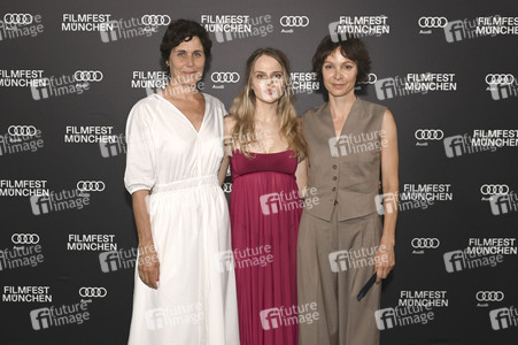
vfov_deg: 38.3
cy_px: 172
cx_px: 259
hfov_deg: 55.1
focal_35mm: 34
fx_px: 496
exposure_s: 1/200
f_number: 5.6
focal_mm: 34.5
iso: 1000
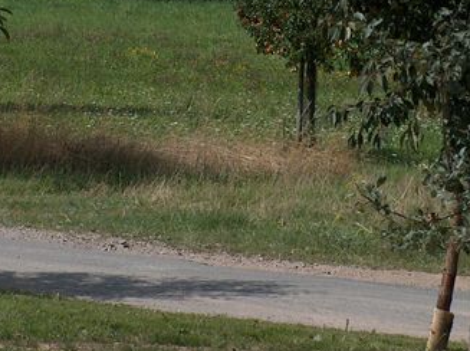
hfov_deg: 5.1
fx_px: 5272
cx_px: 427
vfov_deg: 3.8
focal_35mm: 389
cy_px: 190
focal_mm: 32.67
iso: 200
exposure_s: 1/1389
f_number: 5.09
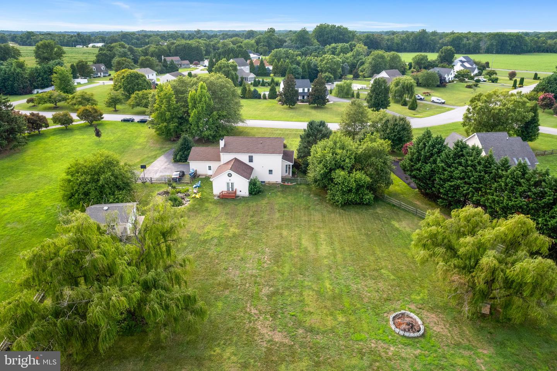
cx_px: 278
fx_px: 340
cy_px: 186
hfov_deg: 78.6
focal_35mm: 22
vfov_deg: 57.2
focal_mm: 8.38
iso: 110
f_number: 2.8
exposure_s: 1/500
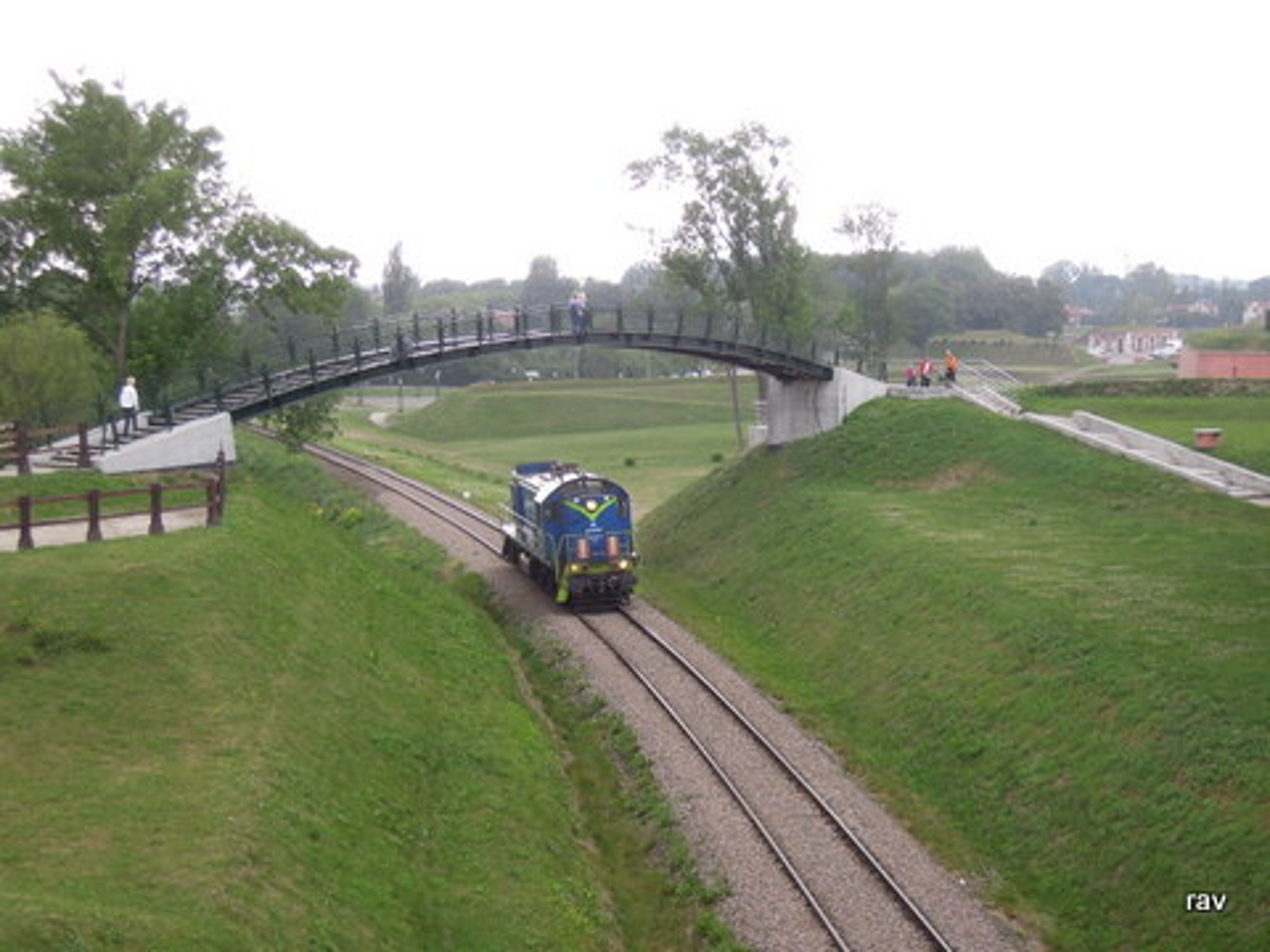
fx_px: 2275
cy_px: 476
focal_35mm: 62
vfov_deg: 23.7
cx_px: 635
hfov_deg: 31.2
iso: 160
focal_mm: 11.1
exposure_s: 1/100
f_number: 3.7
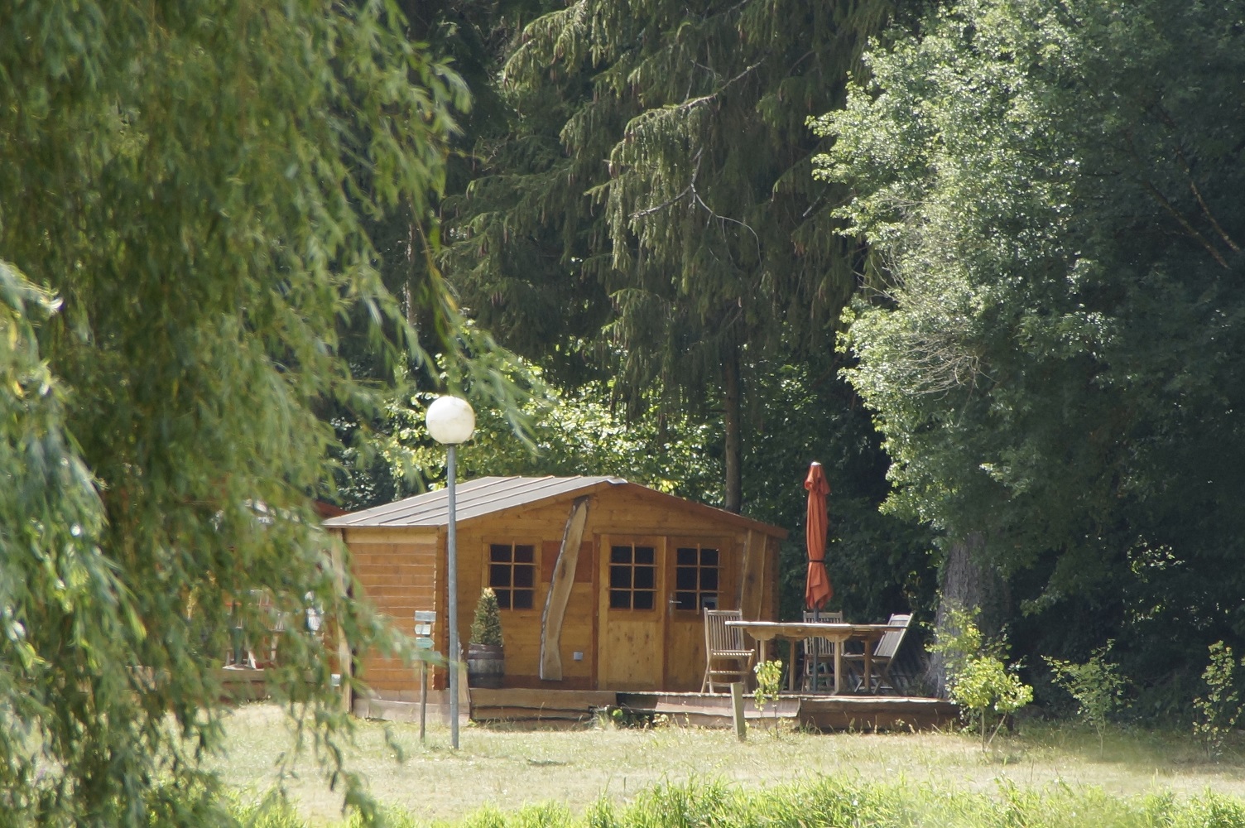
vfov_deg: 2.3
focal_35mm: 600
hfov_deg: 3.4
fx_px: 20731
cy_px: 414
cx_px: 622
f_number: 6.7
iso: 250
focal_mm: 200
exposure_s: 1/350
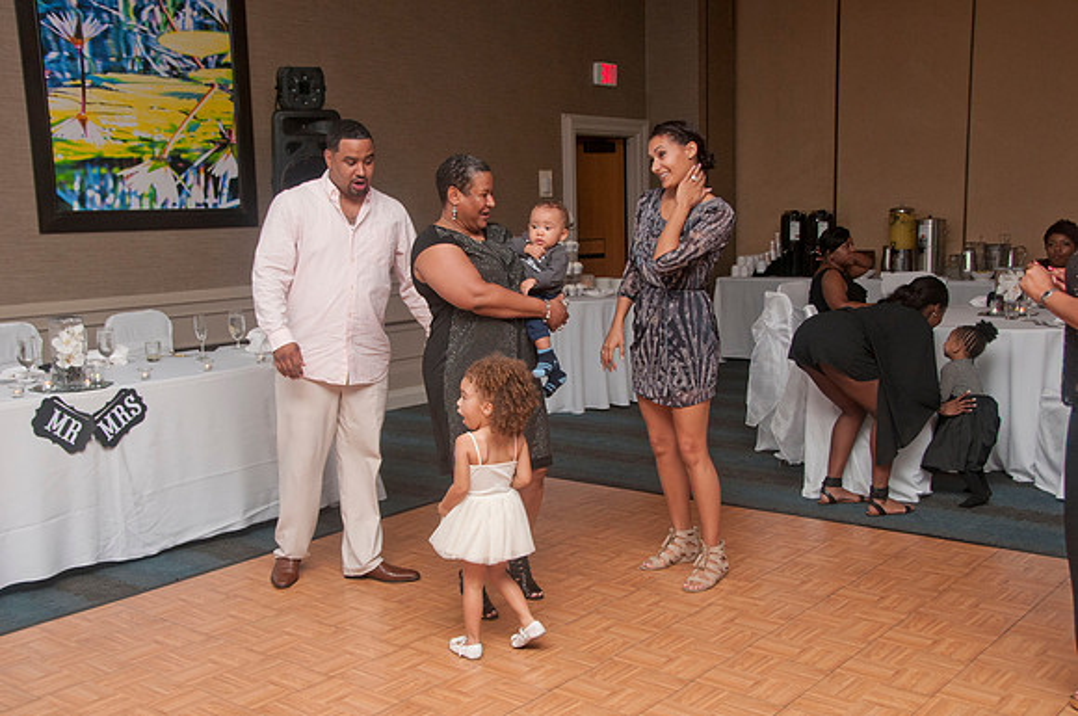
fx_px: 1166
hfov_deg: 49.6
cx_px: 539
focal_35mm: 39
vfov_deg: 34.1
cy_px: 358
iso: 400
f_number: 5.6
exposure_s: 1/125
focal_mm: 26
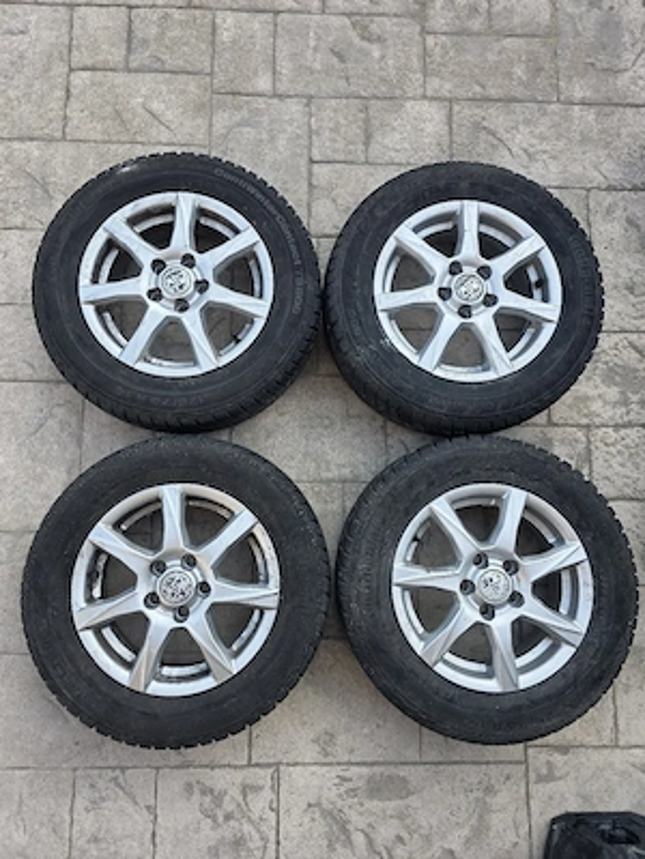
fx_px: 571
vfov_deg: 73.9
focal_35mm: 23
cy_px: 430
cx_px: 322
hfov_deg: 58.9
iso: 40
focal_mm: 6.3
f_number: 1.7
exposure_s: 1/370
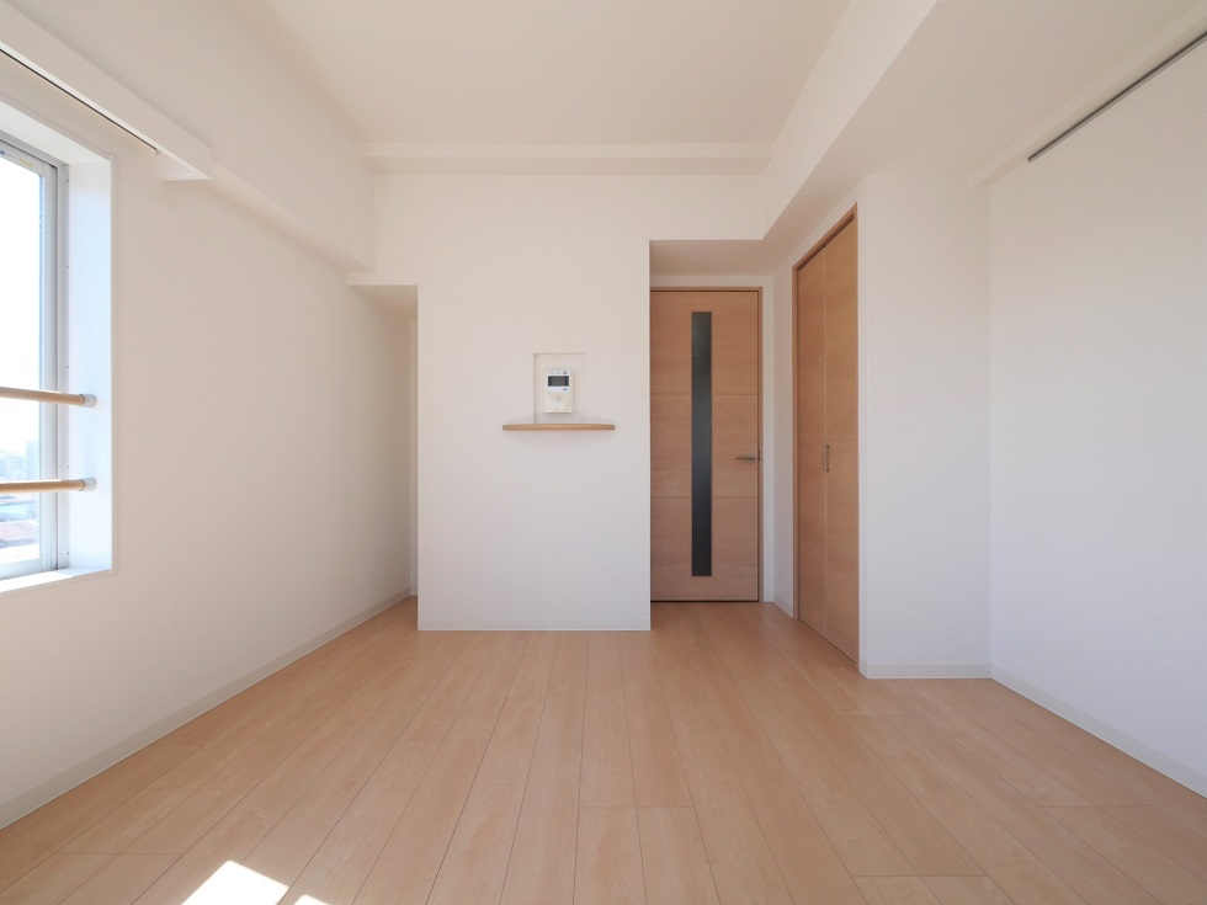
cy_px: 452
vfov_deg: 85.7
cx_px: 604
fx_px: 488
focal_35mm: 14
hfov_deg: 102.1
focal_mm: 7
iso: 640
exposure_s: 1/250
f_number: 6.3
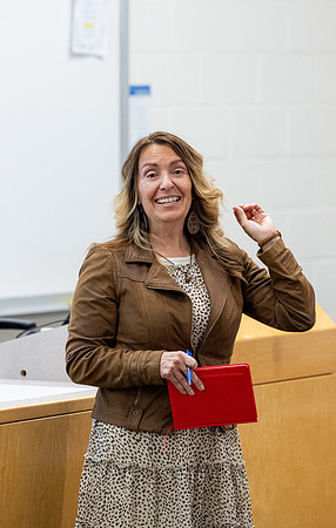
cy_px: 203
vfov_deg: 8.3
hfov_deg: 5.3
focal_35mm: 253
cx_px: 214
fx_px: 3661
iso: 1250
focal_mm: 135
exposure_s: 1/200
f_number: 3.2
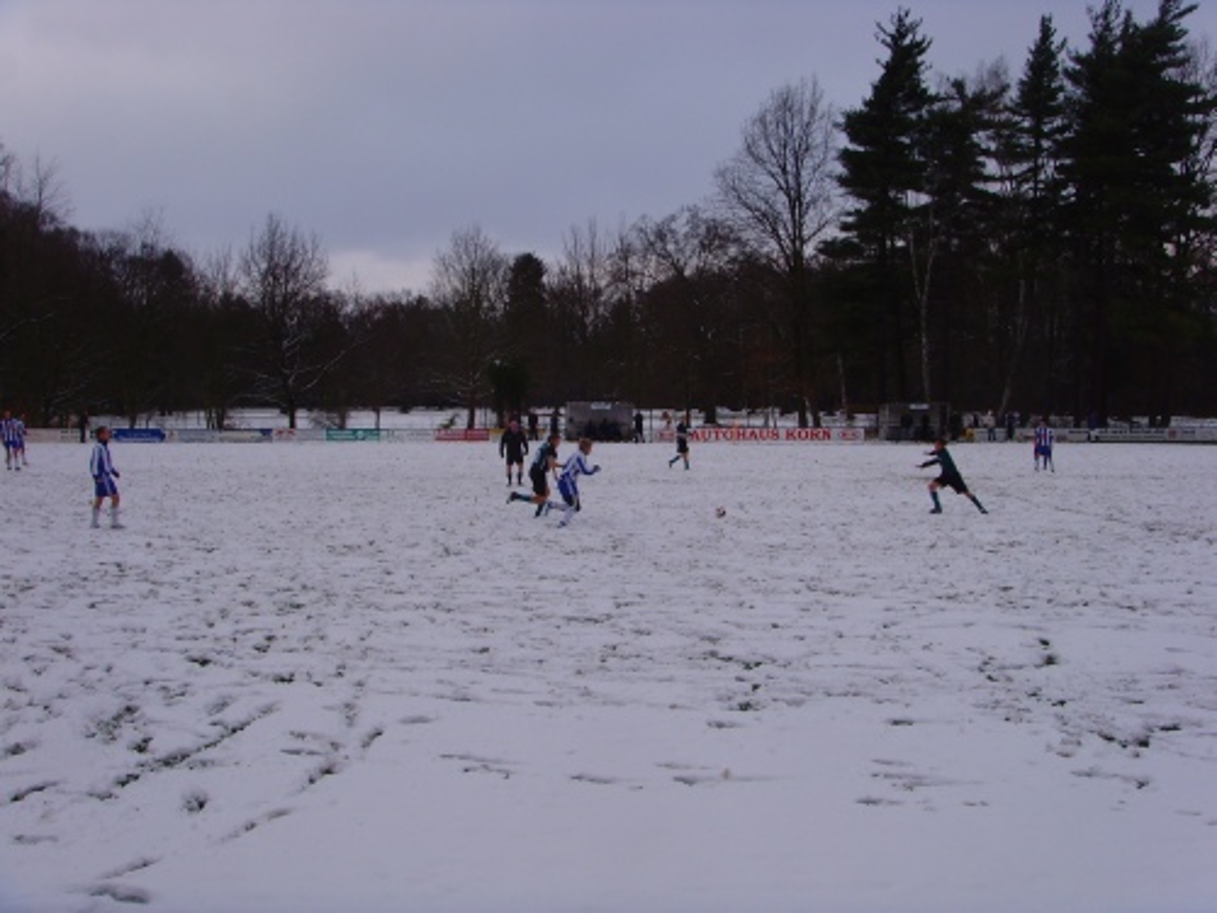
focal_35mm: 39
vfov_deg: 36.8
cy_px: 456
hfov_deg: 47.9
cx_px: 608
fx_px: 1371
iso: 80
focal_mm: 6.6
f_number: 6.3
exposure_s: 1/180
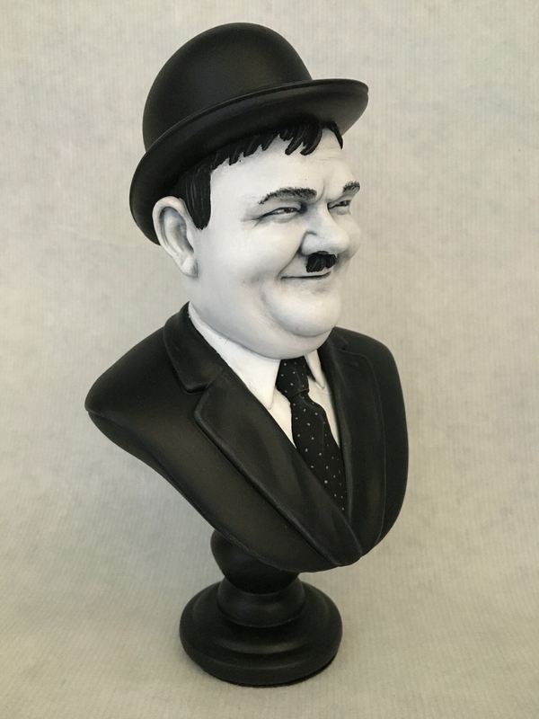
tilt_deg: -9.7
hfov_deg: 48.2
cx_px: 270
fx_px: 602
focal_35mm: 29
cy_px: 360
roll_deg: -0.2
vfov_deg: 61.7
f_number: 2.2
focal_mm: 4.15
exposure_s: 1/17
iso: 250
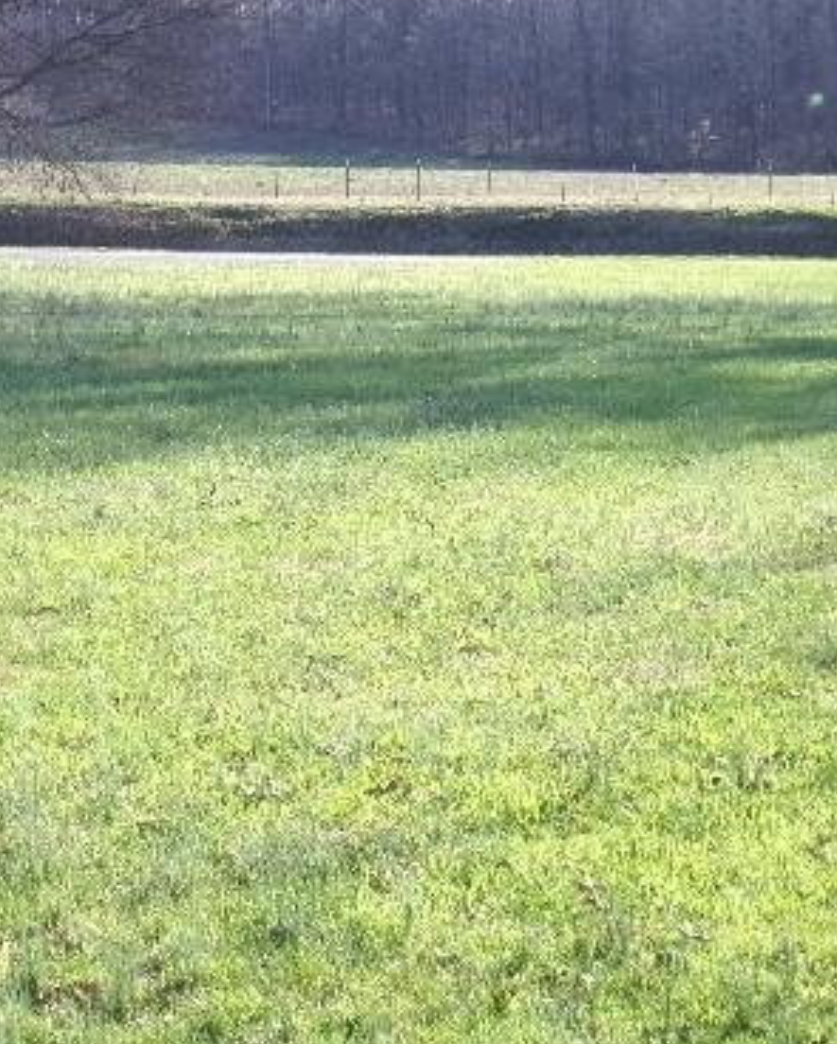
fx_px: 3618
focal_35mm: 117
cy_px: 471
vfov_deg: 16.4
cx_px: 573
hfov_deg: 13.2
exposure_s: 1/140
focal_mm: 12.3
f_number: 4.7
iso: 100
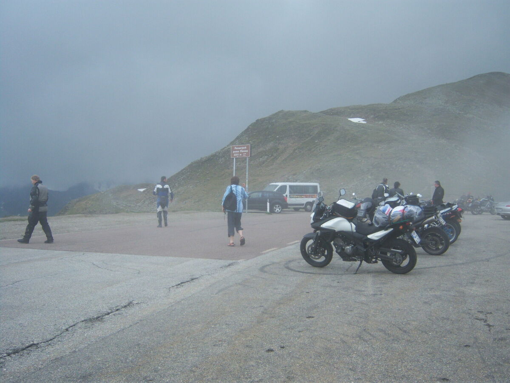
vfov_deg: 39.7
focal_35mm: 36
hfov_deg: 51.4
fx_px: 530
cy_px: 192
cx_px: 255
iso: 80
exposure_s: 1/800
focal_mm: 7.5
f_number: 2.8
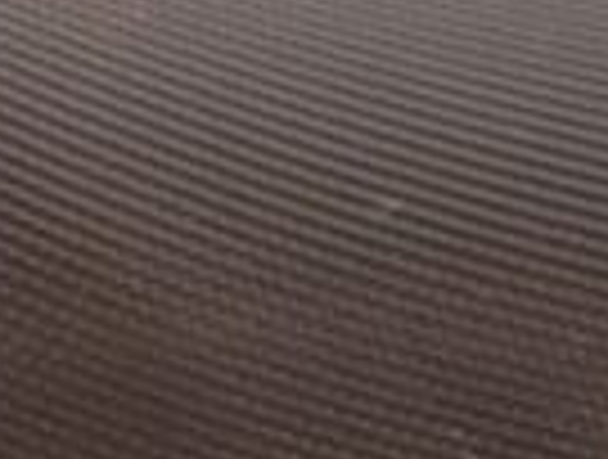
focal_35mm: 182
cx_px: 1666
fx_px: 3205
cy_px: 727
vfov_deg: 8.0
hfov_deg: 9.2
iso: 1223
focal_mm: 6.81
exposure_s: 1/56.8
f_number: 1.85
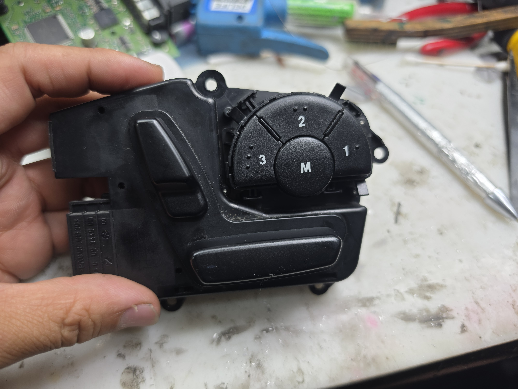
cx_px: 259
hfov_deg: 73.9
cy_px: 194
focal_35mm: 23
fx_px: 344
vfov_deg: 58.9
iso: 40
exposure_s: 1/180
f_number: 1.4
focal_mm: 6.5
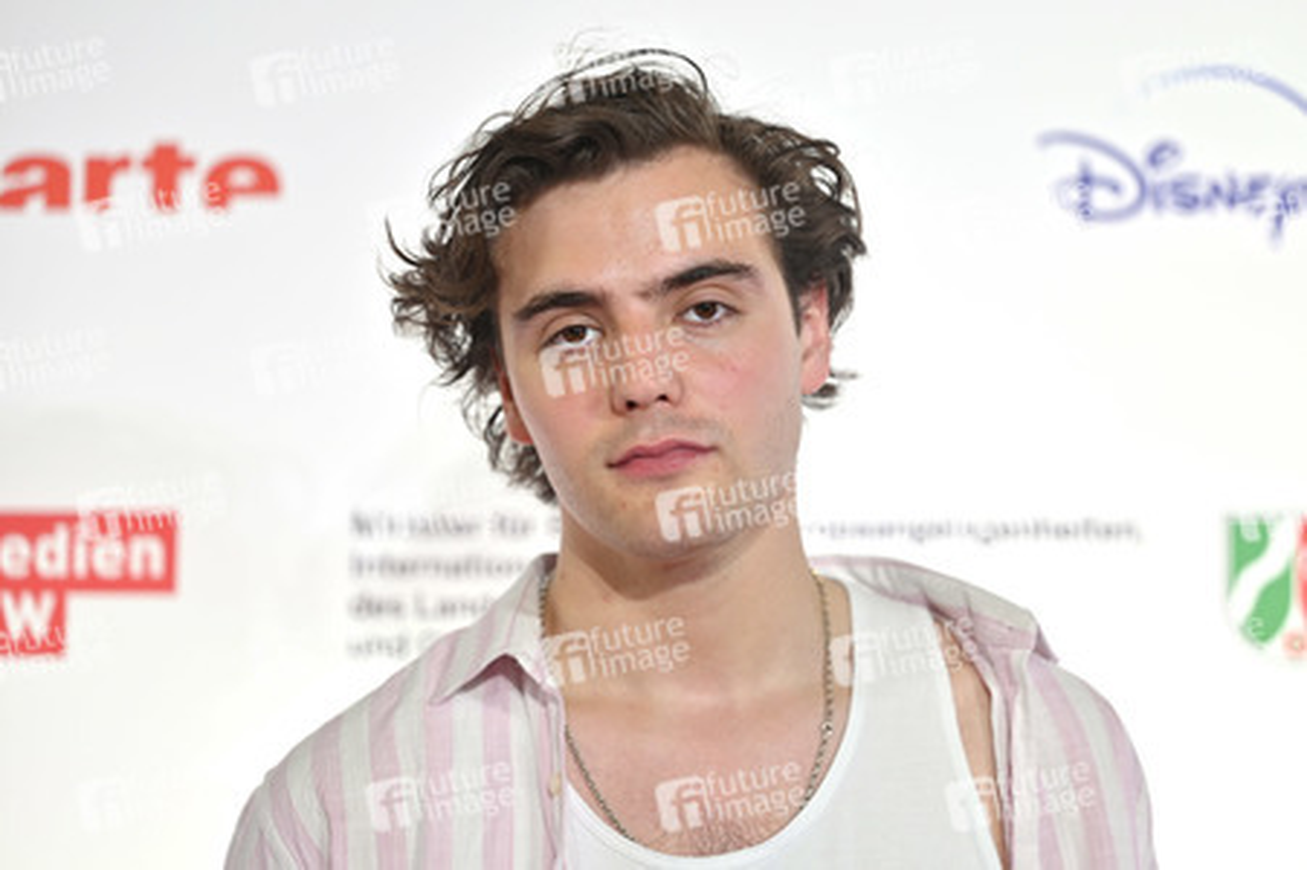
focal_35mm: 110
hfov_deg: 18.6
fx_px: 3991
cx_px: 654
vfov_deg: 12.4
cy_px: 435
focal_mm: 110
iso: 250
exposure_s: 1/320
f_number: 2.8
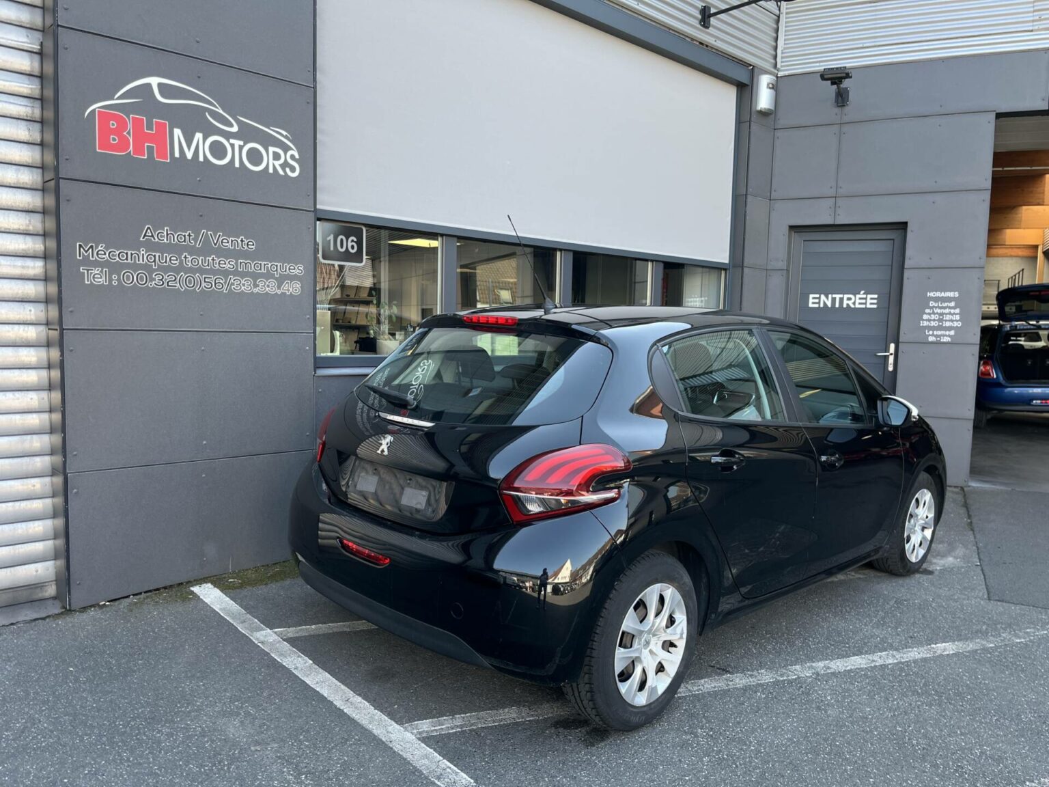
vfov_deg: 53.1
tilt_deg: -5.4
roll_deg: -1.0
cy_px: 394
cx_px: 524
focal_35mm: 26
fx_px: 788
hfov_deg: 67.3
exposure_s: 1/192
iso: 40
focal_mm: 5.1
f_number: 1.6
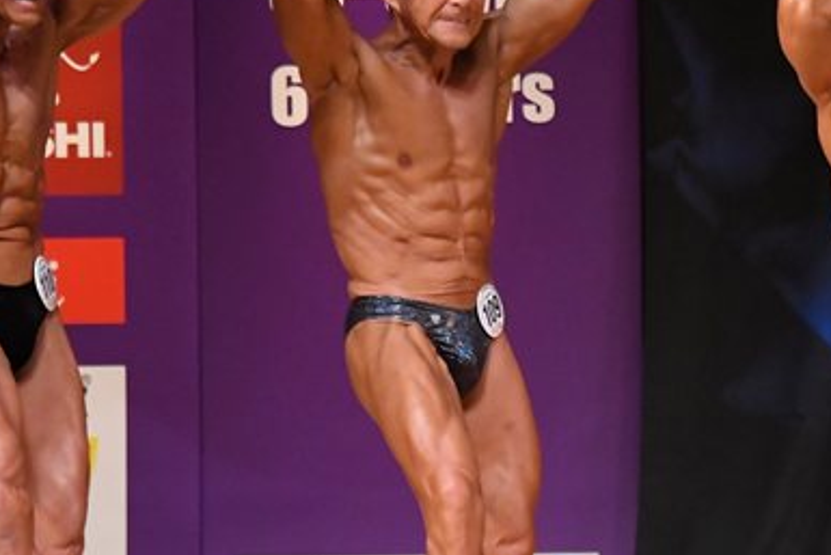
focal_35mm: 543
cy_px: 317
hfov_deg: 3.8
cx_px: 782
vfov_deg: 2.5
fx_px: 12538
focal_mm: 180
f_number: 5.6
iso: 5600
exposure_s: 1/400
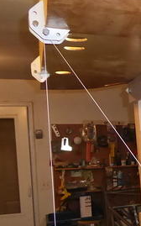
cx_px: 235
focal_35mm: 63
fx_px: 388
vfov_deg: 32.1
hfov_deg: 17.6
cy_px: 159
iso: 800
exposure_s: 1/60
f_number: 3.3
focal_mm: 4.3
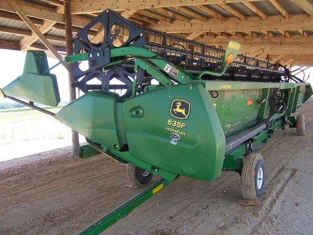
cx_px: 153
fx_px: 307
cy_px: 116
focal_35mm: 34
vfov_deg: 41.8
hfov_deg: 54.0
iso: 80
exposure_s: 1/125
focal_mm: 5.5
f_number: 3.4
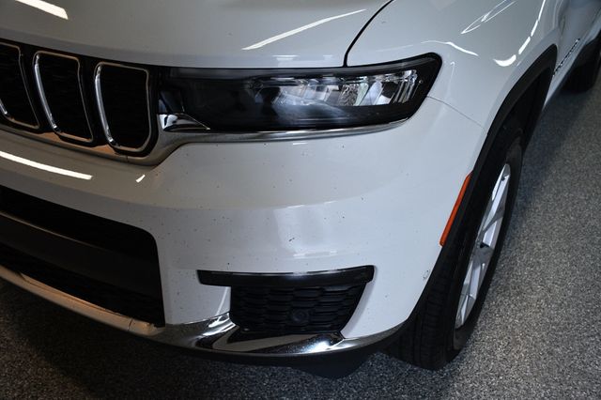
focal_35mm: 34
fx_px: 567
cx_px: 300
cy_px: 200
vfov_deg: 38.8
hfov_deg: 55.8
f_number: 3.8
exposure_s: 1/250
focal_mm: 23
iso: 800
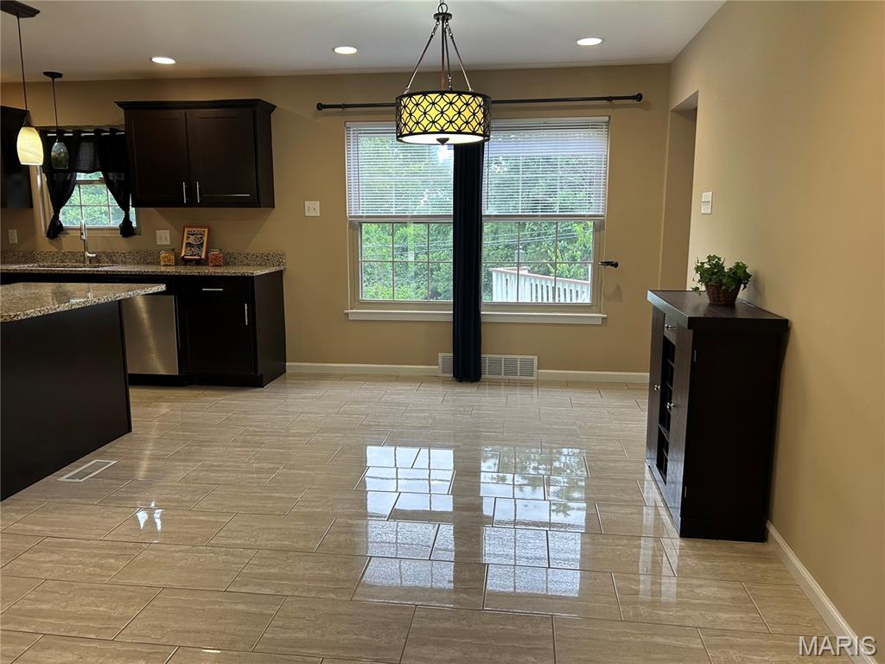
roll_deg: +0.2
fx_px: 665
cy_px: 332
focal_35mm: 26
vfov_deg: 53.1
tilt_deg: -9.8
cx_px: 442
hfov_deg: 67.3
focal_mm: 5.7
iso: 125
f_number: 1.5
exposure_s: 1/120
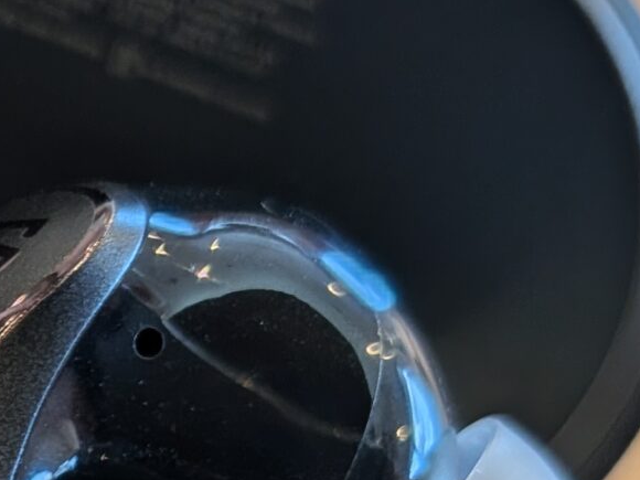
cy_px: 492
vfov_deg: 13.7
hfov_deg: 17.0
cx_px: -275
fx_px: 1960
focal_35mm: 106
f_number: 1.7
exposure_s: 1/120
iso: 28
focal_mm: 4.53
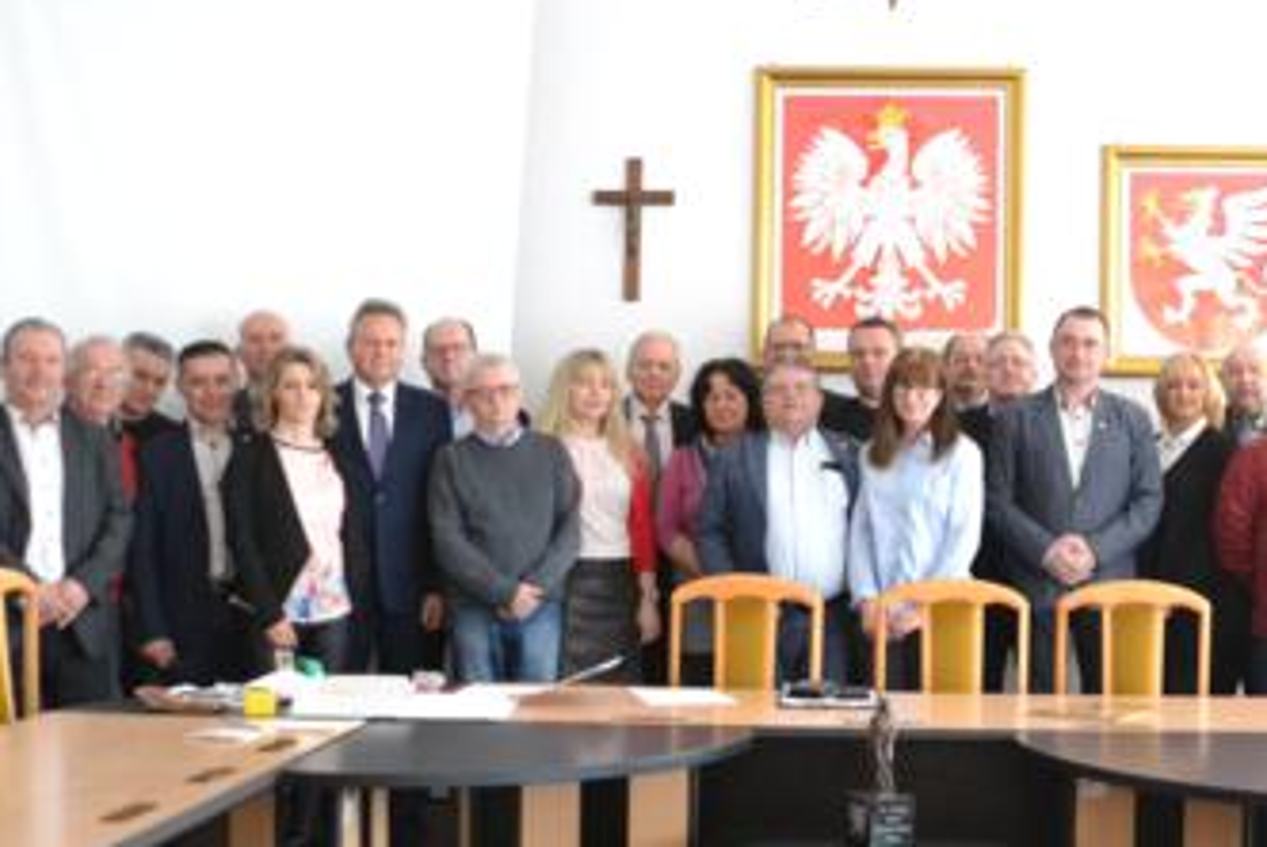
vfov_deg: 26.0
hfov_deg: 38.1
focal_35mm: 52
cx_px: 733
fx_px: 1832
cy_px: 532
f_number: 3.5
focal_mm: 18
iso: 3200
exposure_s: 1/320
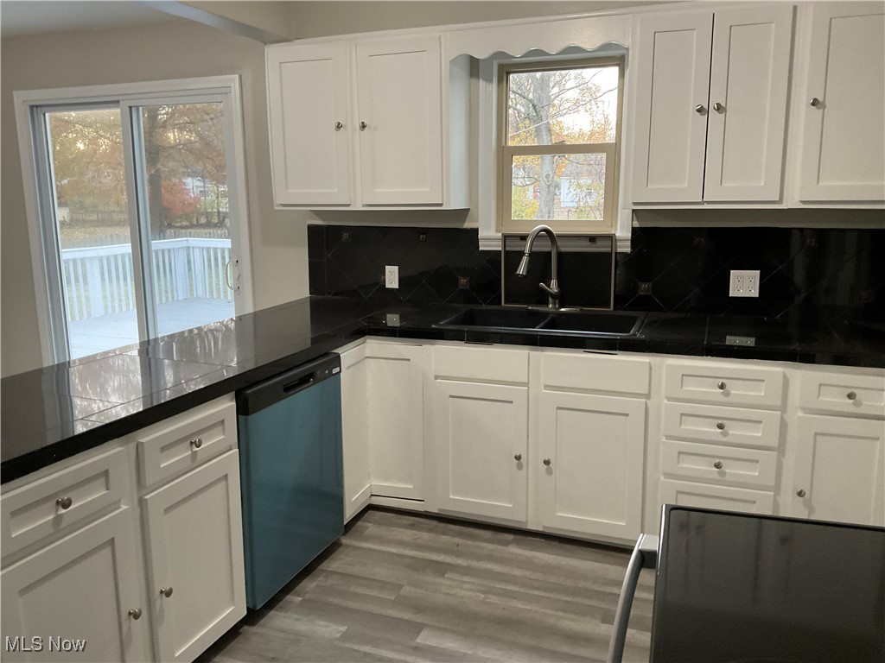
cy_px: 332
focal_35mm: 29
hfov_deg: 61.7
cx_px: 442
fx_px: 741
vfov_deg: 48.2
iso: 160
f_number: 1.8
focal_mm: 3
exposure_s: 1/60
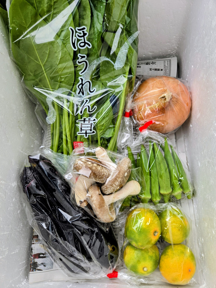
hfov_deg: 58.9
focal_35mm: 23
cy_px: 144
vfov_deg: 73.9
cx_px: 108
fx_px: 191
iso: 80
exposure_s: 1/703
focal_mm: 5.4
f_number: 1.8
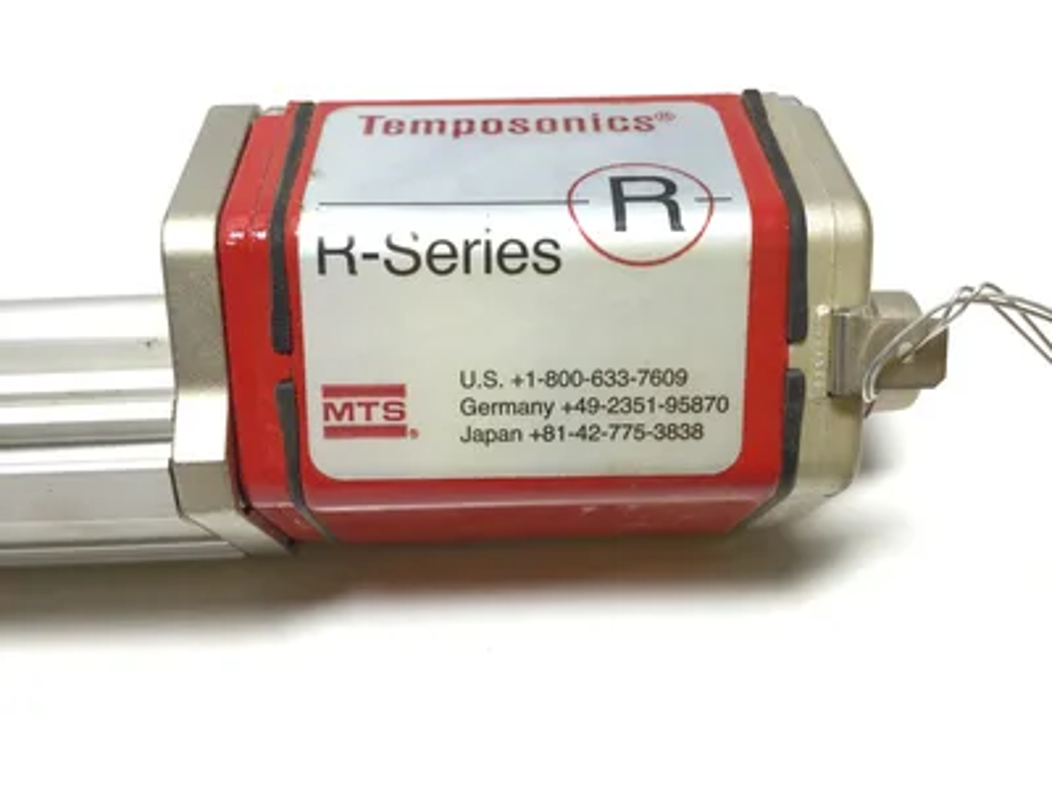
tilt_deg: -52.2
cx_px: 526
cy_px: 394
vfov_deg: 45.4
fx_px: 942
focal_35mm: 31
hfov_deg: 58.4
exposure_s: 1/120
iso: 50
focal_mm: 3.3
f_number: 2.4
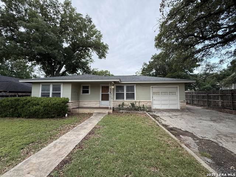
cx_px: 118
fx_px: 95
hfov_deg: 102.1
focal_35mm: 14
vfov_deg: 85.7
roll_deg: -0.2
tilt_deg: +5.4
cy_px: 88
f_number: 2.2
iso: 64
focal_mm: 2.22
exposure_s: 1/113
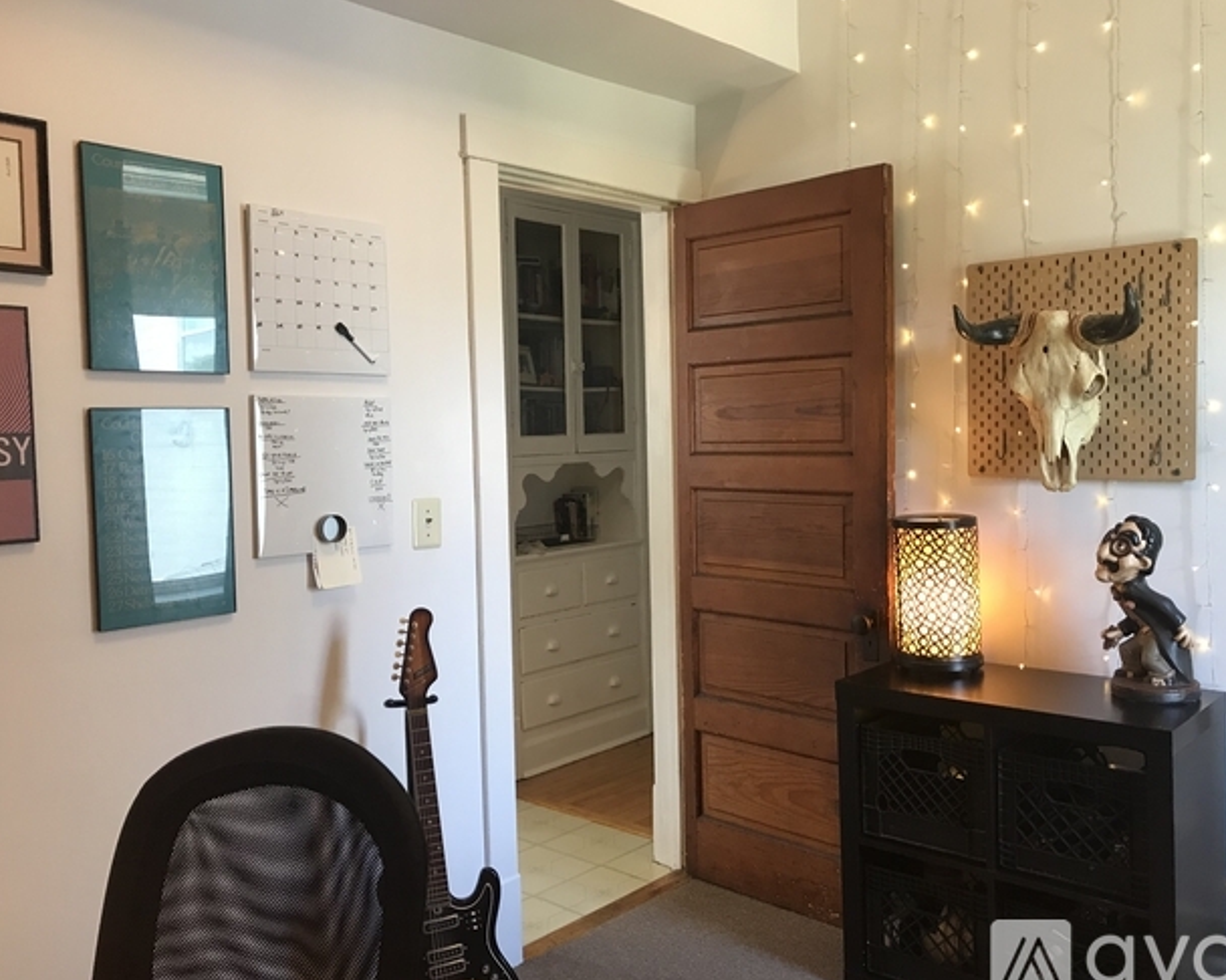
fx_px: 1088
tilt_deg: -2.8
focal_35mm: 30
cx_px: 644
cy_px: 496
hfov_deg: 58.8
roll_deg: +1.3
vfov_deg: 48.5
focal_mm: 3.99
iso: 40
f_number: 1.8
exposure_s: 1/30
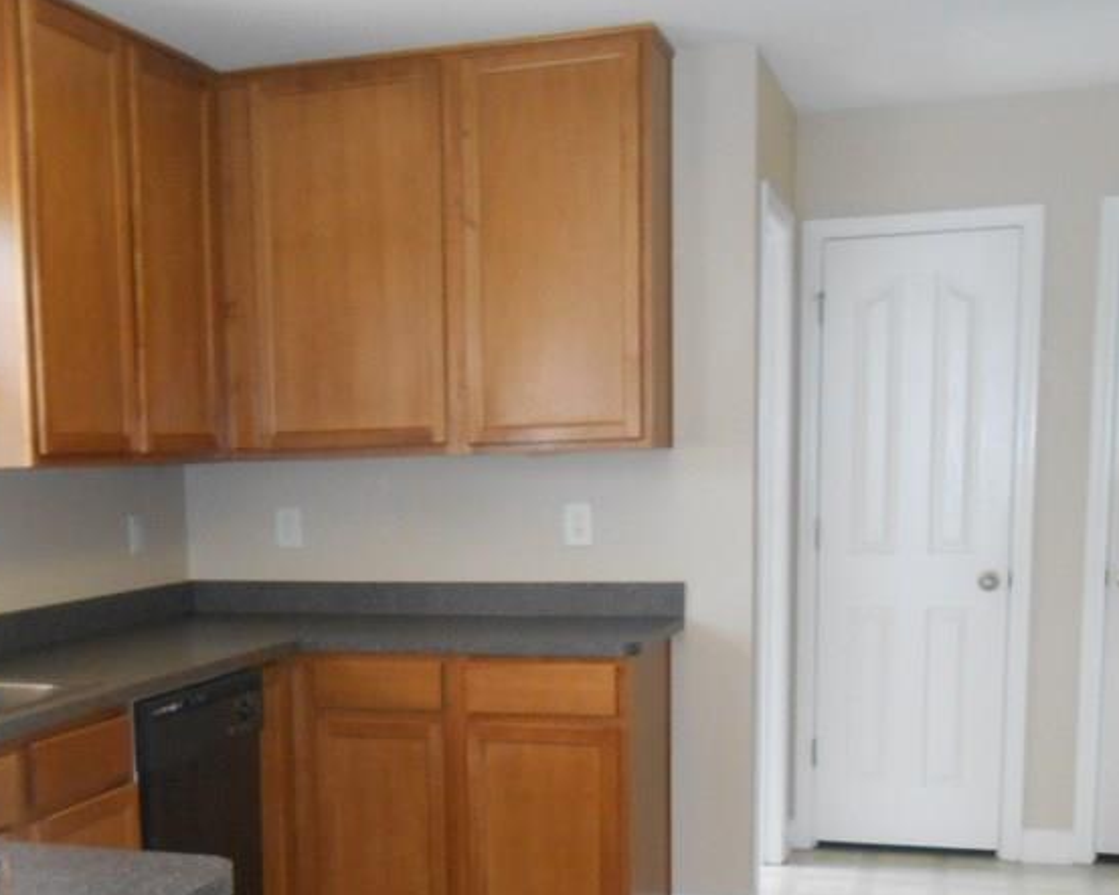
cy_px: 707
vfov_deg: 31.3
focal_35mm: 47
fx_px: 1556
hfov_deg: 39.0
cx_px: 360
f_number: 3.5
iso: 400
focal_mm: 4.6
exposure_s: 1/25
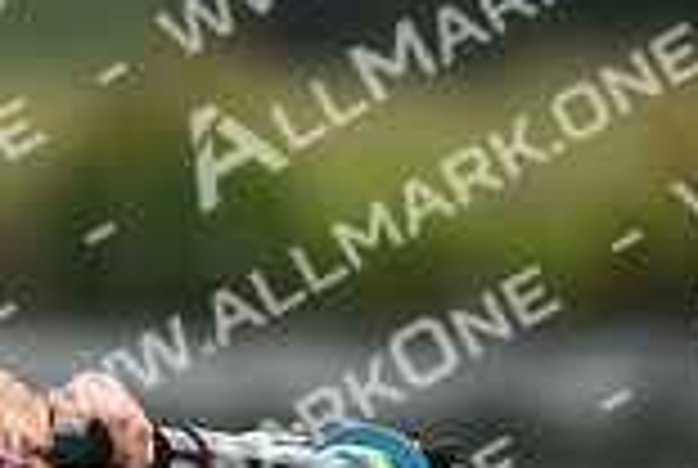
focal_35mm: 1121
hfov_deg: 1.8
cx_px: -423
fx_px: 21776
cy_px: 137
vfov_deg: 1.2
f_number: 4
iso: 320
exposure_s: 1/1600
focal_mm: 300
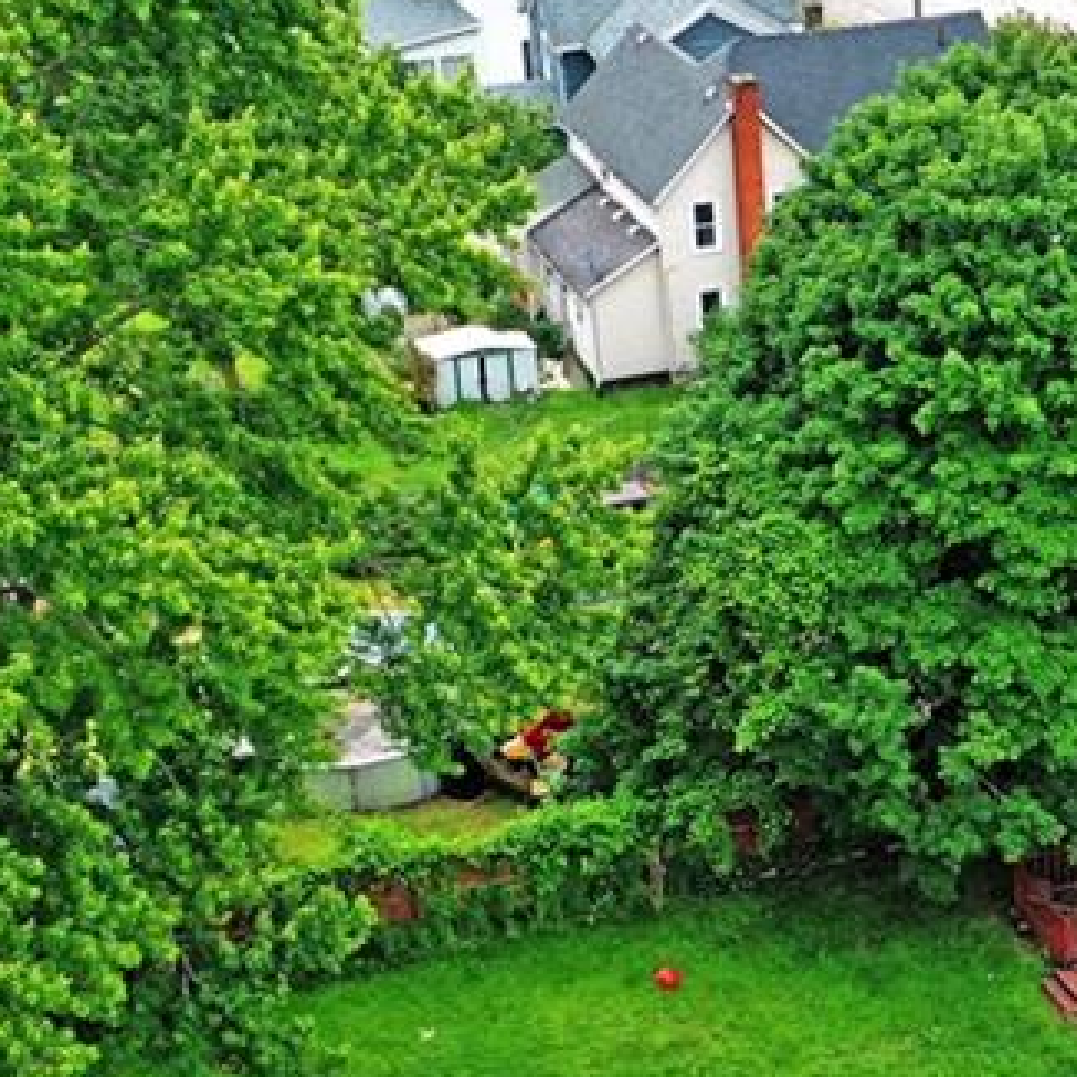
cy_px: 881
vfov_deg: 22.7
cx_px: 988
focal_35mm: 75
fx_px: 2640
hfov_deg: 22.5
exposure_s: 1/320
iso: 100
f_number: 5
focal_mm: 10.26
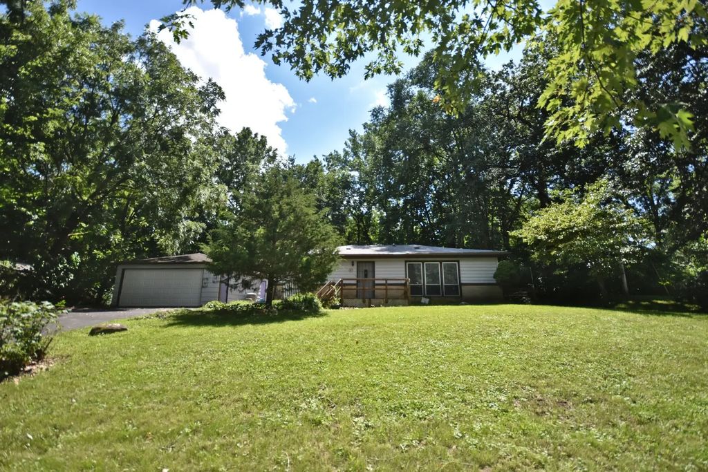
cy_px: 236
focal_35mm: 15
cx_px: 354
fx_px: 295
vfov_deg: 77.3
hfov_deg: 100.4
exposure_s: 1/2500
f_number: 4.5
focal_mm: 10
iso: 500
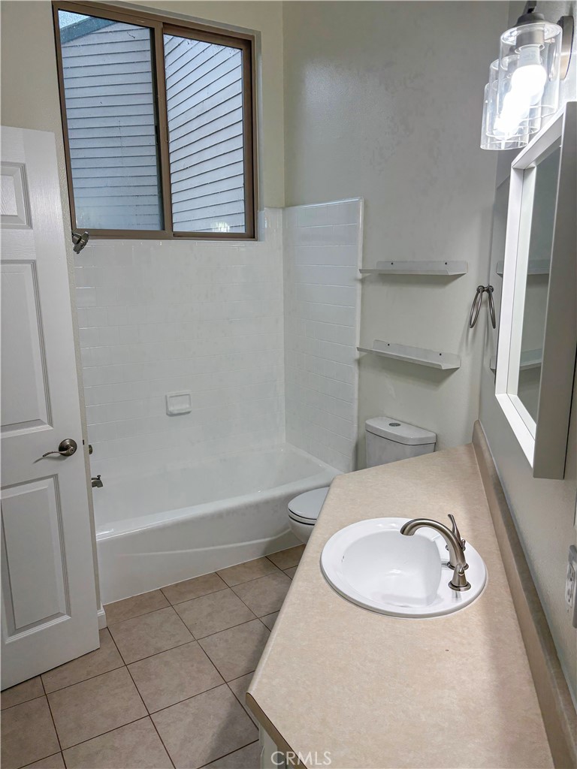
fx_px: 578
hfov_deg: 53.1
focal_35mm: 26
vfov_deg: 67.3
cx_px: 288
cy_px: 384
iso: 64
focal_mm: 5.96
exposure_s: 1/120
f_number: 1.6
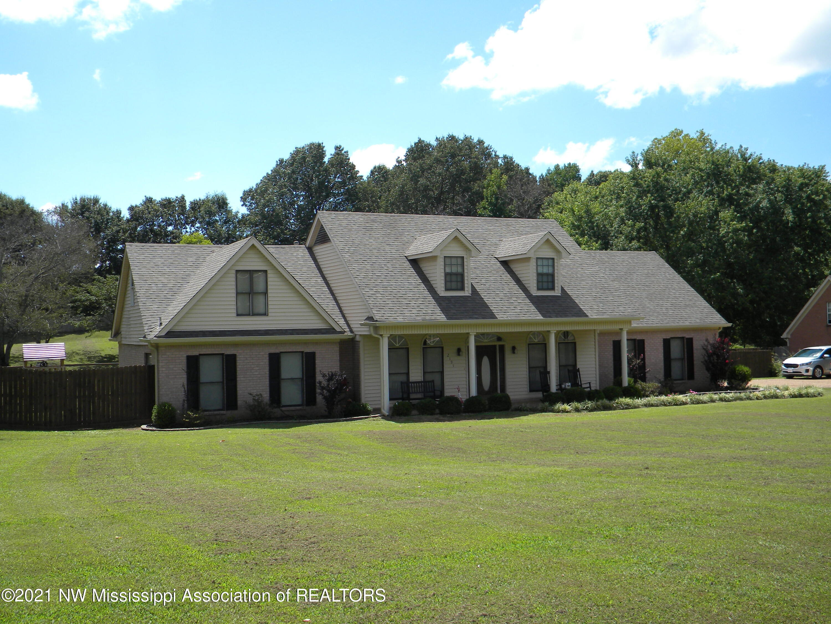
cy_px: 312
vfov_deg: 39.7
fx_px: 864
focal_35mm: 36
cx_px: 416
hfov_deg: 51.4
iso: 80
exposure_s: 1/608
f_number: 3.7
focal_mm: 6.4
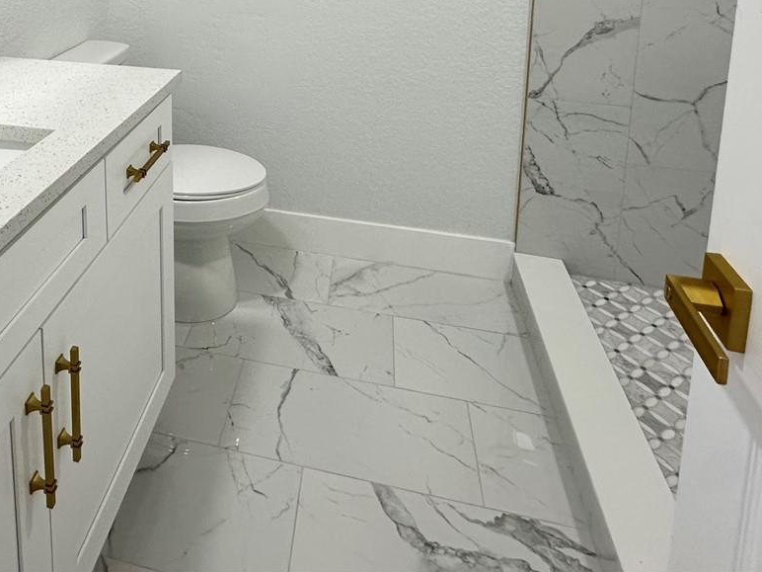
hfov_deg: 59.3
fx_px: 638
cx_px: 217
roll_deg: -0.2
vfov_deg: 41.0
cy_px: -20
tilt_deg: -8.3
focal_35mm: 29
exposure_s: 1/120
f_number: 2.2
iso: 160
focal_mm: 2.22
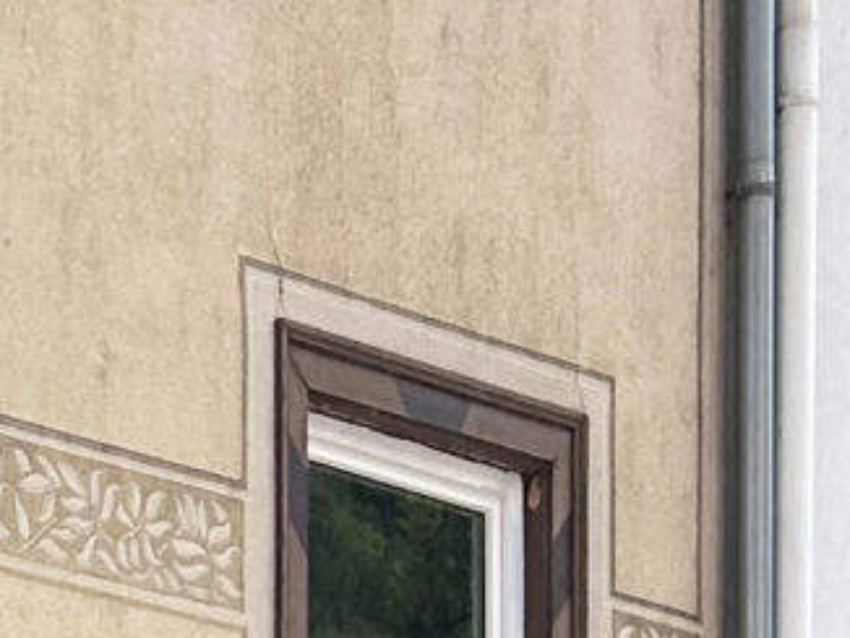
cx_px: -1356
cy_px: 1875
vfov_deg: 6.7
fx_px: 5013
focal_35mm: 204
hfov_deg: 8.6
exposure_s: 1/1869
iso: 50
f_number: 1.5
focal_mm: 5.7
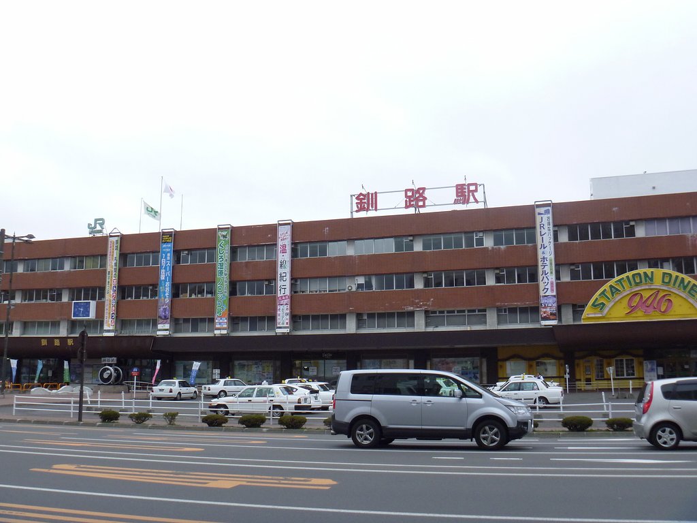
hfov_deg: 52.6
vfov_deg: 40.7
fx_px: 705
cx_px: 348
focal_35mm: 35
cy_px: 262
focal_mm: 6.3
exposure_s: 1/250
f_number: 5.6
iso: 200
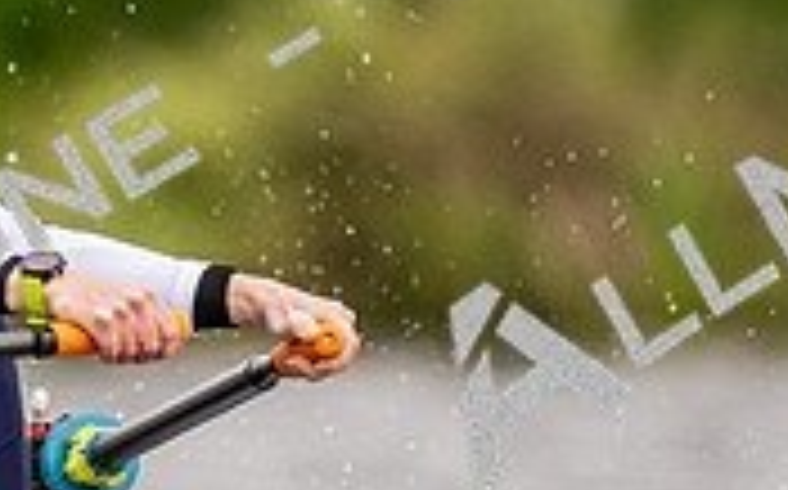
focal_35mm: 3042
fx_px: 65266
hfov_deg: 0.7
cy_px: 72
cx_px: 63
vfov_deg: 0.4
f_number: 4
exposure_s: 1/2500
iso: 640
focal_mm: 600
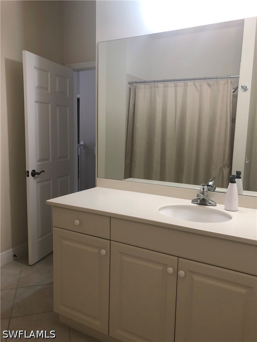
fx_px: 277
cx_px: 128
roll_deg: -2.4
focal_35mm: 28
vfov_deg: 63.4
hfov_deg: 49.7
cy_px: 171
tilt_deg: -8.8
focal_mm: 3.99
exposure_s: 1/30
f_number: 1.8
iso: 40
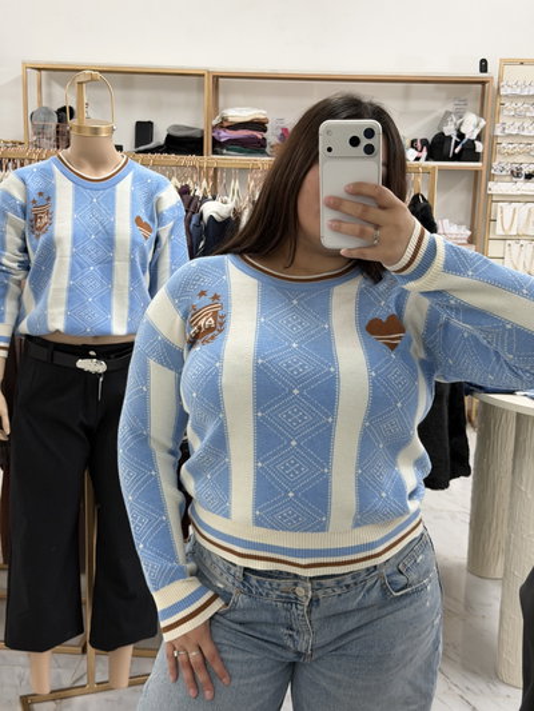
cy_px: 356
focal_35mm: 48
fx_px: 987
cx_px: 267
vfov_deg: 39.6
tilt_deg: -11.5
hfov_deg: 30.3
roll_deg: -2.6
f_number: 1.78
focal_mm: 6.76
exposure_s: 1/50
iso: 200
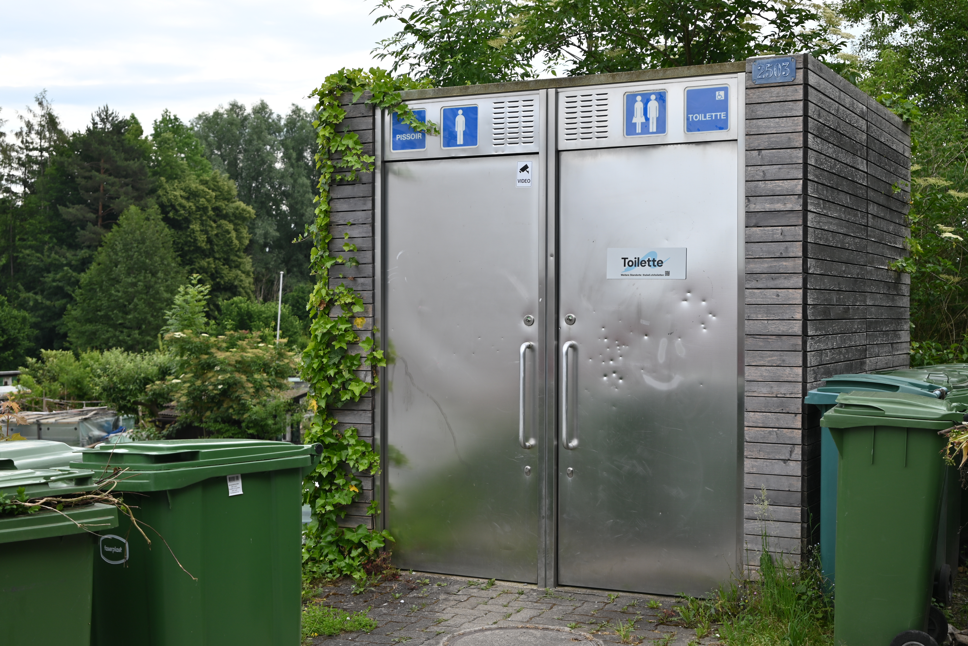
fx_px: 1345
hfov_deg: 39.6
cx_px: 484
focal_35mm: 50
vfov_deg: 27.0
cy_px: 323
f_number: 6.3
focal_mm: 50
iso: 140
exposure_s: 1/250
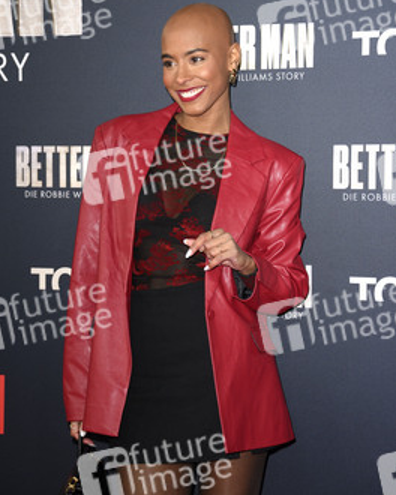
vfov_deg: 14.6
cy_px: 244
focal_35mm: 132
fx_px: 1934
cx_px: 198
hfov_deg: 11.7
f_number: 5.6
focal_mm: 116
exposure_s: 1/250
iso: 1000
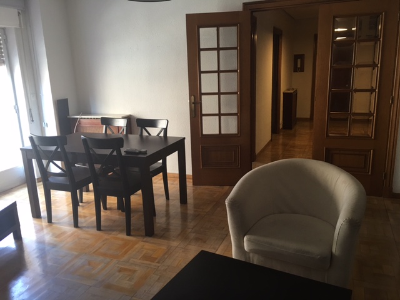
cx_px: 200
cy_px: 150
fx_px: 335
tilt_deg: -12.9
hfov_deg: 61.7
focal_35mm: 29
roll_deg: +1.9
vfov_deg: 48.2
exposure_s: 1/17
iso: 50
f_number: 2.2
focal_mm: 4.15
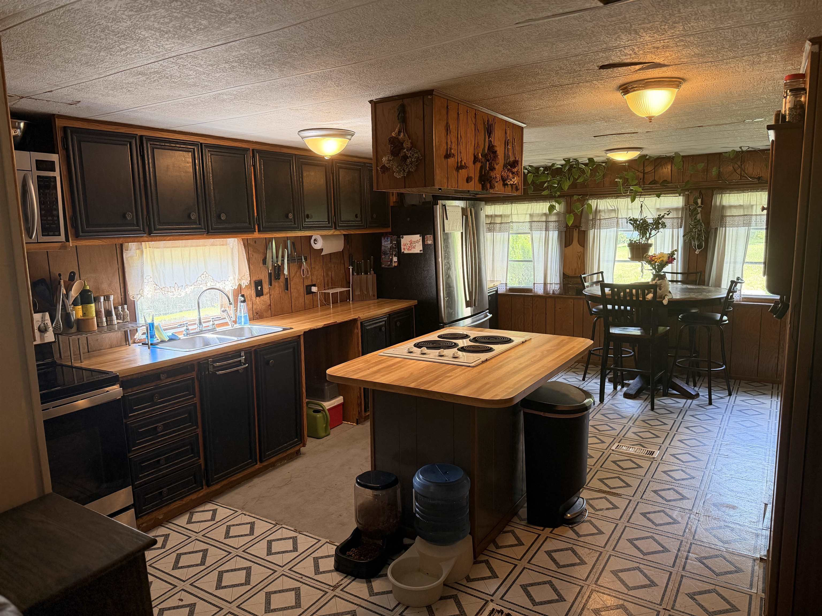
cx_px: 411
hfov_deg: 71.6
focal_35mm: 24
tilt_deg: -8.8
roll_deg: +1.0
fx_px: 570
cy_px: 308
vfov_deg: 56.8
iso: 400
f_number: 1.78
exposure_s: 1/120
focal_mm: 6.76
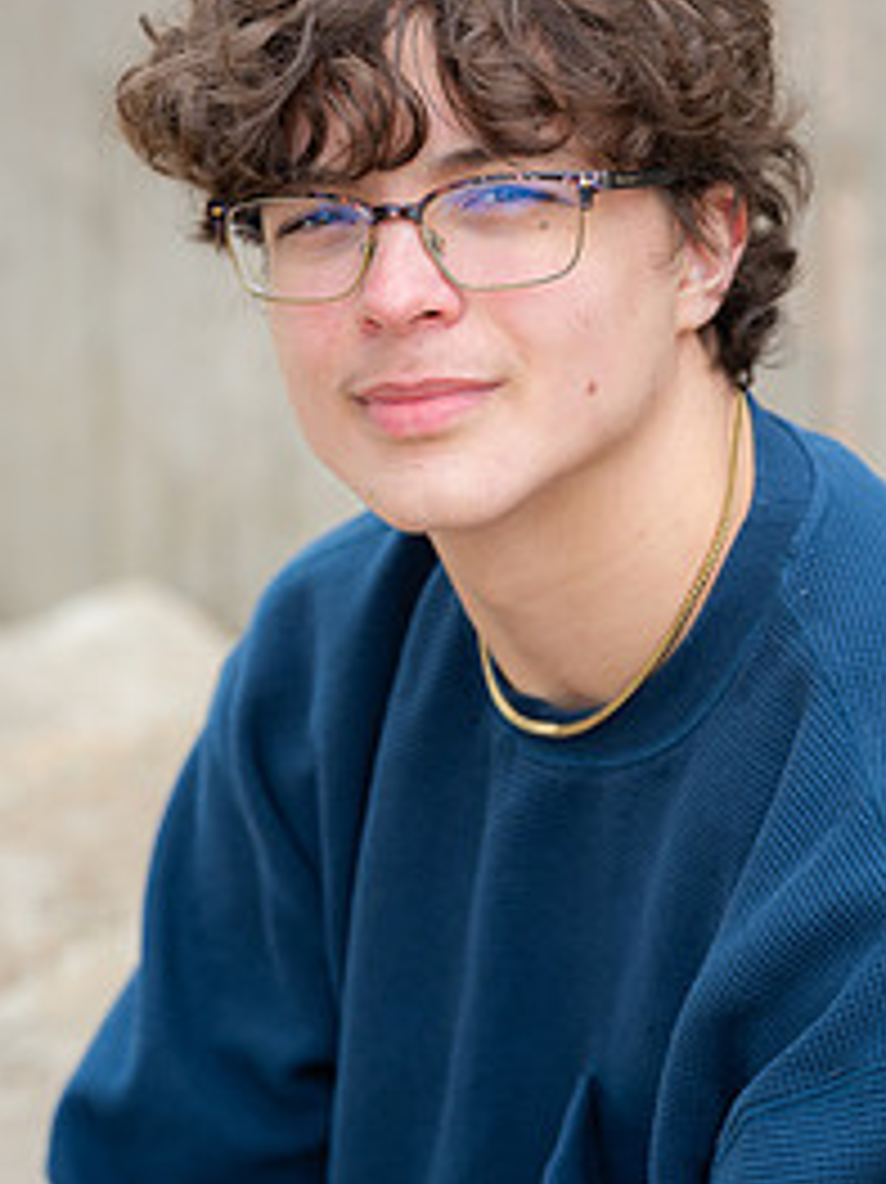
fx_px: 4782
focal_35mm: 140
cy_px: 554
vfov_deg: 14.1
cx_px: 486
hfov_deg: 10.6
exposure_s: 1/125
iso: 80
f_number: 3.5
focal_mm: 85
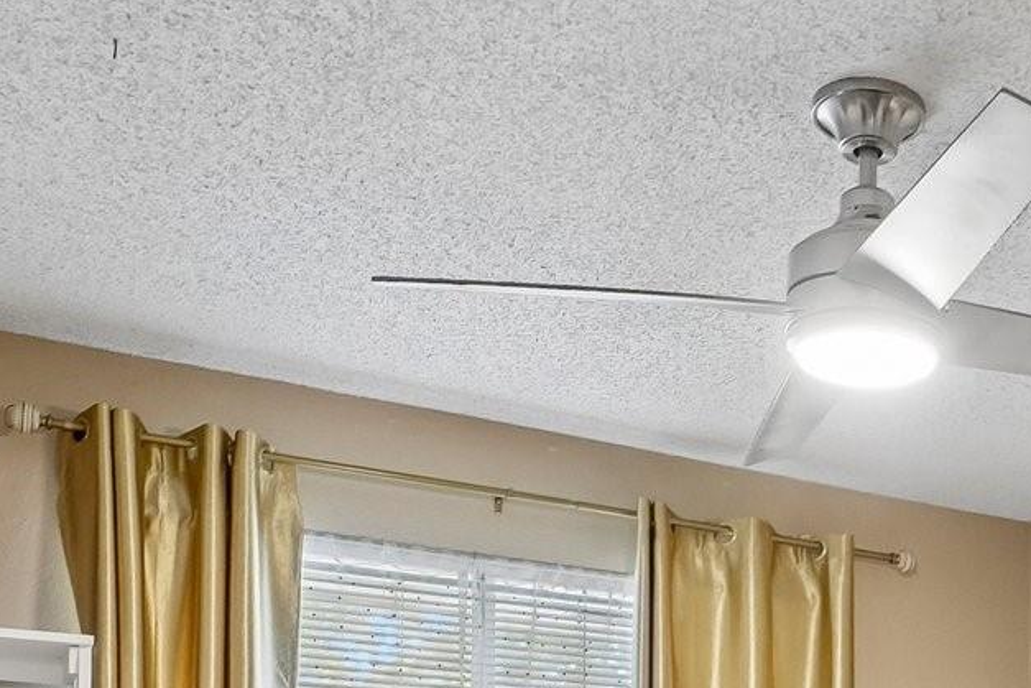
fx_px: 1403
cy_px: 955
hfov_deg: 36.9
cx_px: 987
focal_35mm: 49
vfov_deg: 23.4
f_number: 8
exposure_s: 1/3.33
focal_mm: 10
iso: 400
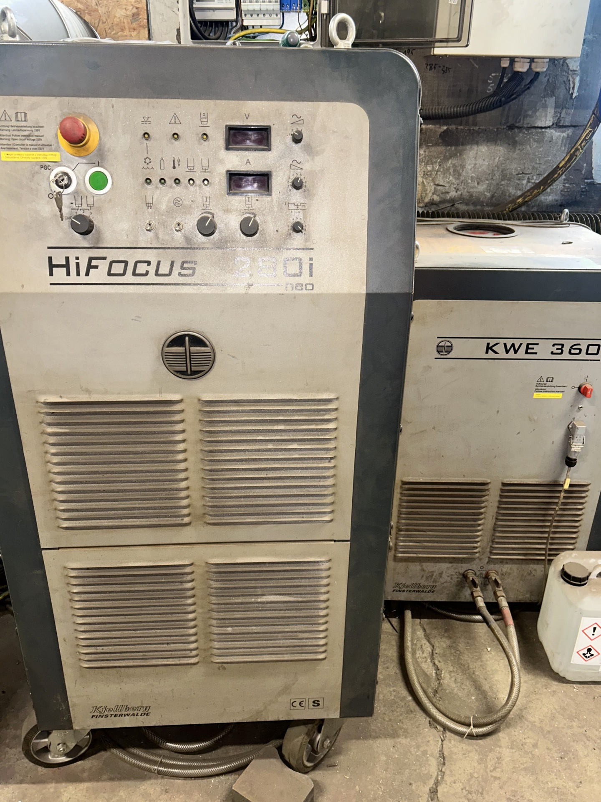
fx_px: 602
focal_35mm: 26
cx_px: 300
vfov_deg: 67.3
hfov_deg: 53.1
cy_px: 401
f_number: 1.5
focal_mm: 5.7
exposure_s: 1/21
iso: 64
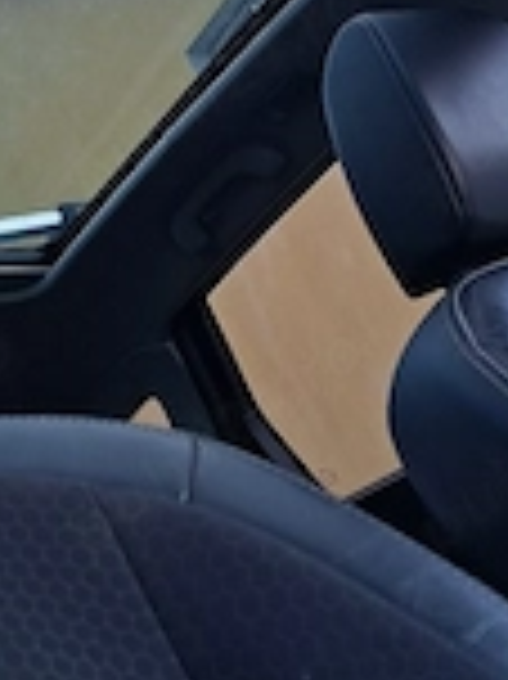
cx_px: 306
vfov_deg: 31.0
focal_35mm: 61
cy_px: 144
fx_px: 1195
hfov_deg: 24.0
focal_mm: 5.54
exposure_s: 1/50
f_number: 1.8
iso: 160
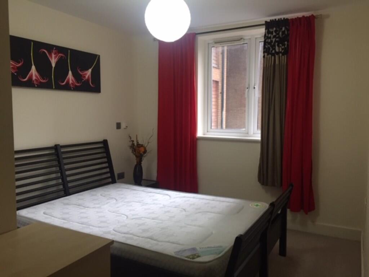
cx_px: 184
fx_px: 309
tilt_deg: -4.8
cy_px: 138
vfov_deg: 48.2
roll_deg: -0.7
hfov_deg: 61.7
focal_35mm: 29
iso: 100
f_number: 2.2
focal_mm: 4.15
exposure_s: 1/33
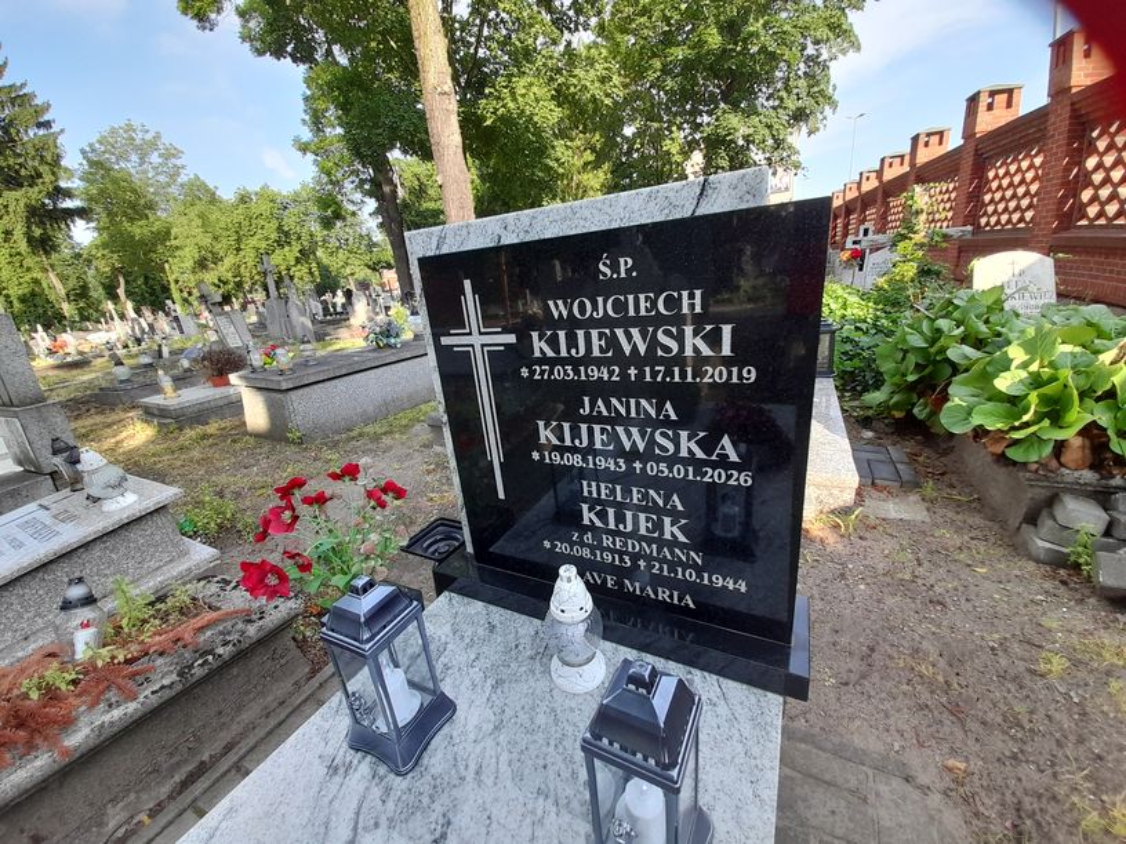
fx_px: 423
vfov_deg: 89.9
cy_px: 422
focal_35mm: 13
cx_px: 563
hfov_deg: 106.2
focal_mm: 1.42
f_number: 2.2
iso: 40
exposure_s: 1/200
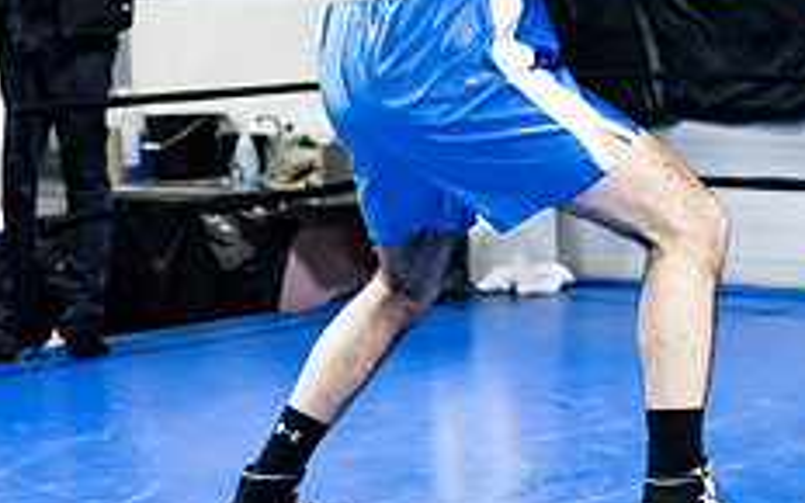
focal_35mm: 117
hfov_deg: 16.9
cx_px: 1005
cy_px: 2
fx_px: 2567
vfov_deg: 11.1
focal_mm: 42
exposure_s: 1/1000
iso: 8000
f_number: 2.8
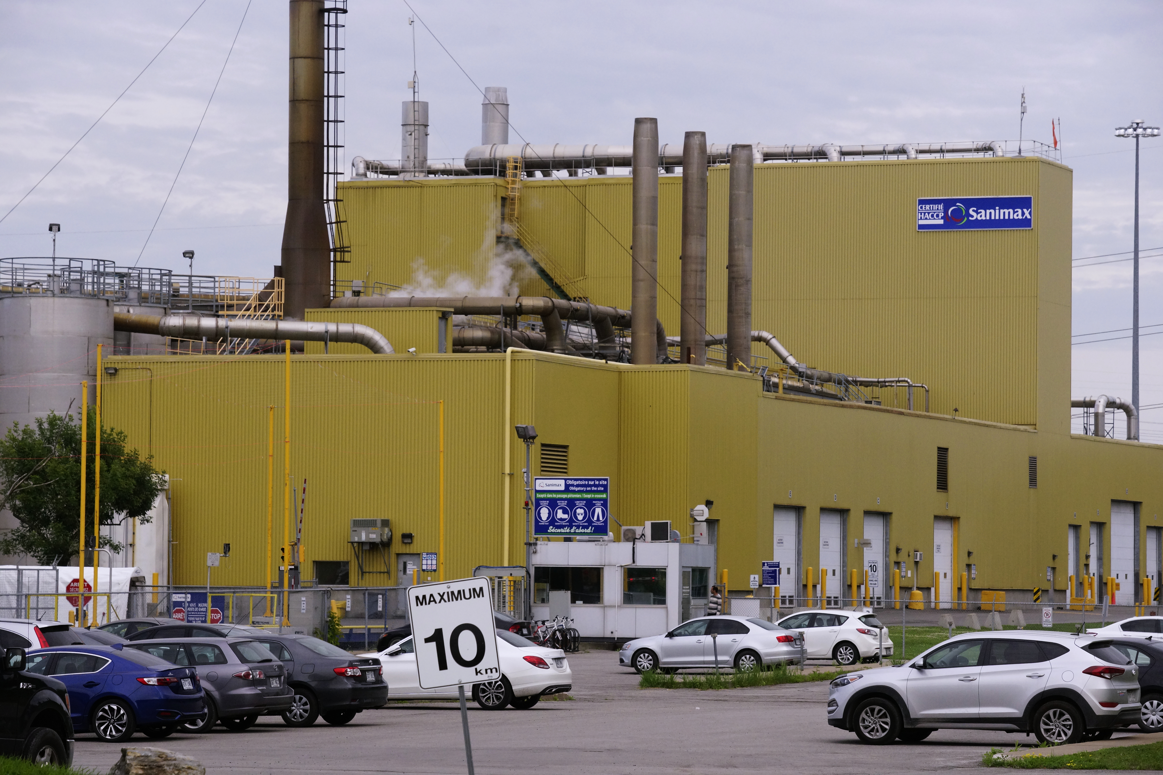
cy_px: 388
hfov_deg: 15.2
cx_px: 582
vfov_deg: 10.2
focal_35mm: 135
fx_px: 4361
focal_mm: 135
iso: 1250
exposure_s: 1/2000
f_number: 8
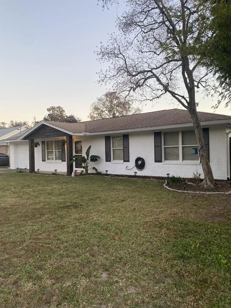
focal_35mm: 26
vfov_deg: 67.3
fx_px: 231
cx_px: 116
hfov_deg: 53.1
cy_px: 154
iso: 100
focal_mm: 4.25
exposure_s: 1/122
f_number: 1.8
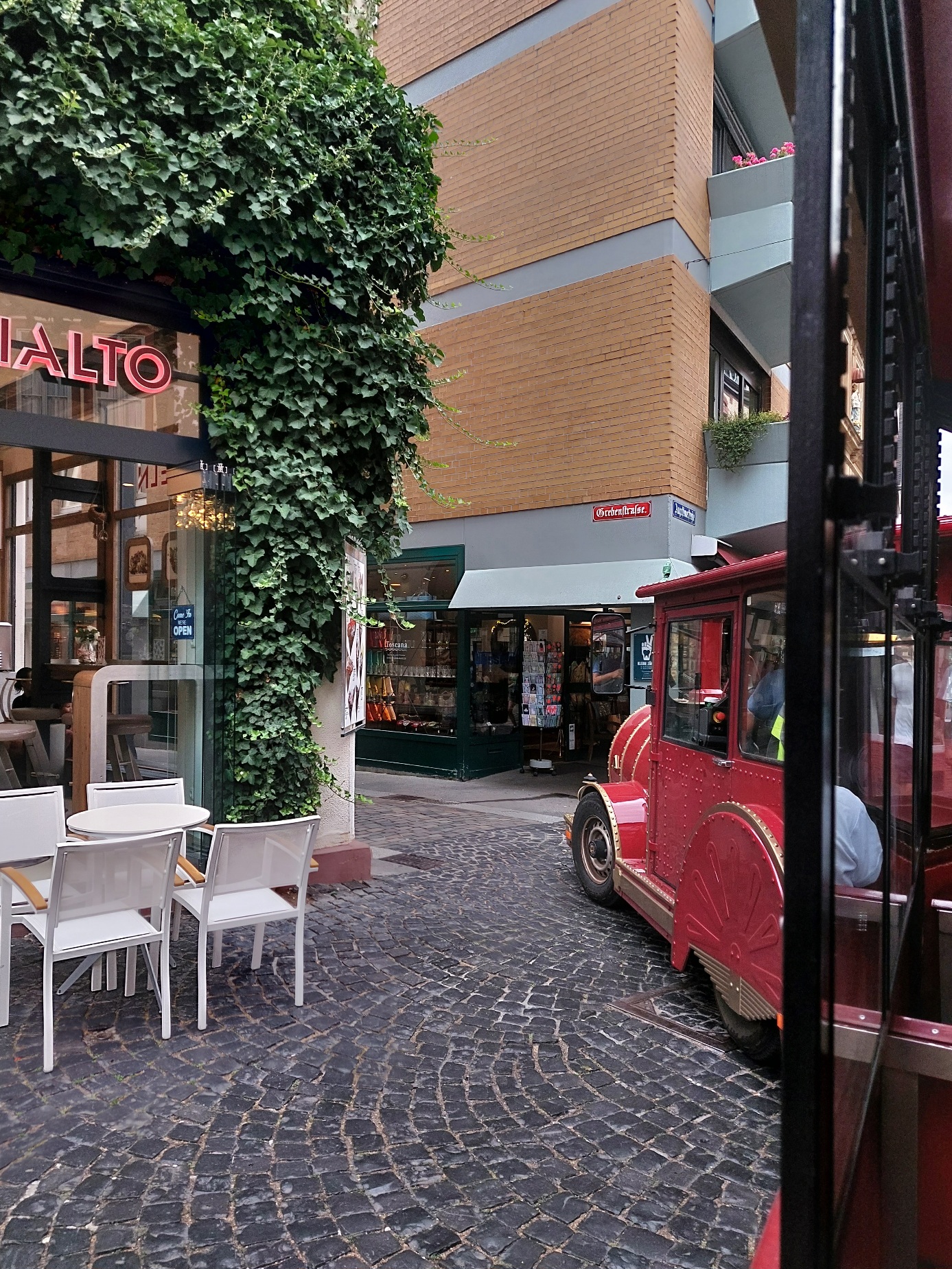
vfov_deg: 71.6
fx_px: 880
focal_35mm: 24
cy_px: 634
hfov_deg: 56.8
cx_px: 476
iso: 40
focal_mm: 5.23
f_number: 1.8
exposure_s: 1/100
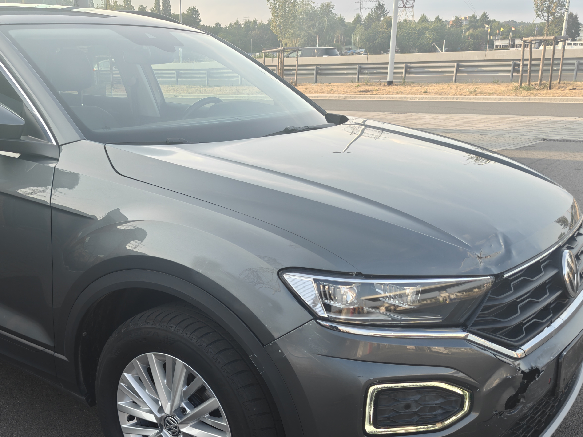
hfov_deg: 48.2
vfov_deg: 37.2
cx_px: 196
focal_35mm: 38
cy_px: 304
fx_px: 640
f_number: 1.6
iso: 50
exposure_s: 1/314
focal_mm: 6.06
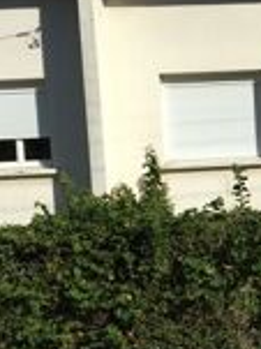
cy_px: 202
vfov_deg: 23.8
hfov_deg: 17.0
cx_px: 330
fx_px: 826
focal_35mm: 82
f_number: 2.2
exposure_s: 1/3497
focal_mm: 4.15
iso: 25
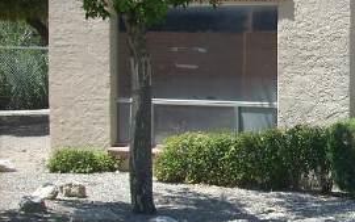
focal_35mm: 93
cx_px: 419
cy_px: 96
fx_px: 900
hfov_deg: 20.9
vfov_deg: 14.1
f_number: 5.6
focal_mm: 6.2
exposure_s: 1/136
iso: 64
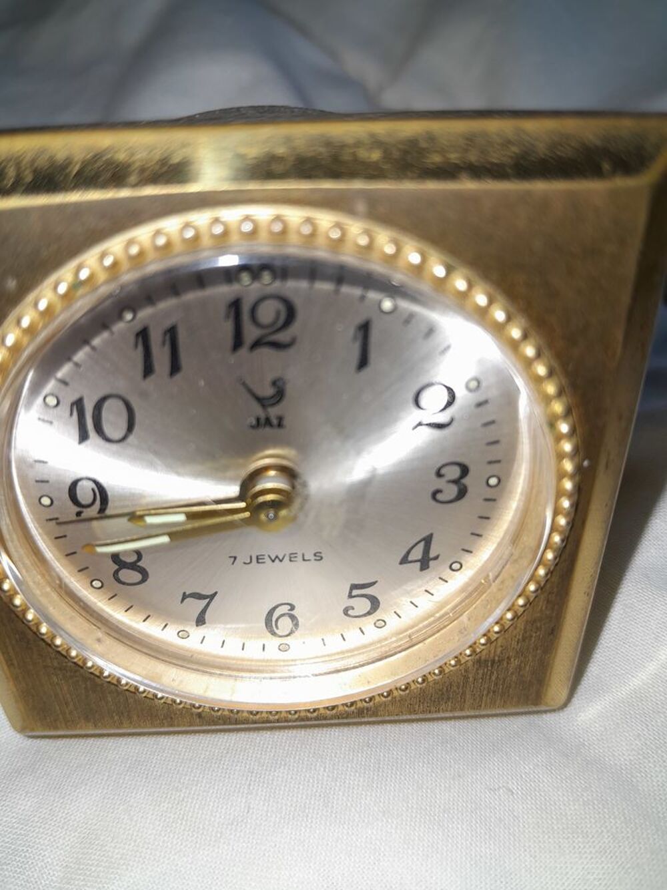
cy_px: 445
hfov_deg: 53.1
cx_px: 334
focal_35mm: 26
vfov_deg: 67.3
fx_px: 668
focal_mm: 3.98
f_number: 1.8
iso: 40
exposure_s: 1/118
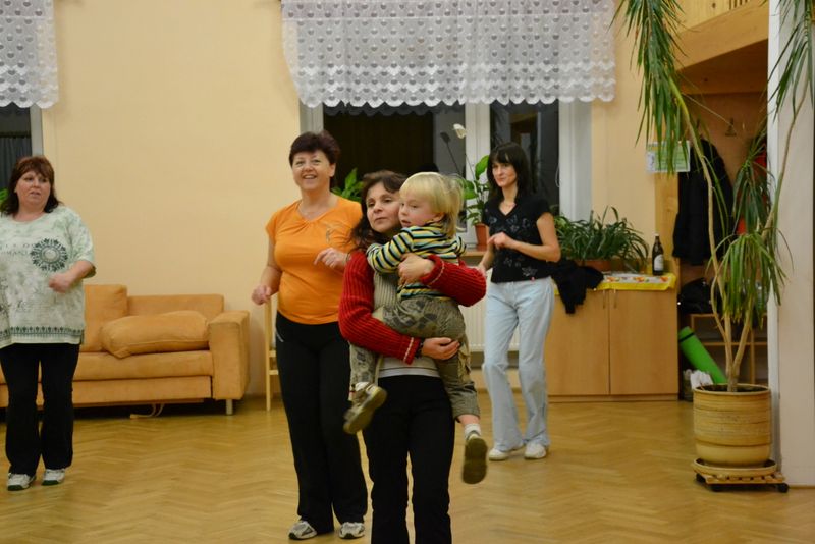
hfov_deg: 28.1
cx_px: 408
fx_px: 1630
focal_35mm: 72
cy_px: 272
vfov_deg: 18.9
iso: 3200
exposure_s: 1/60
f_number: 4.8
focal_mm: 48
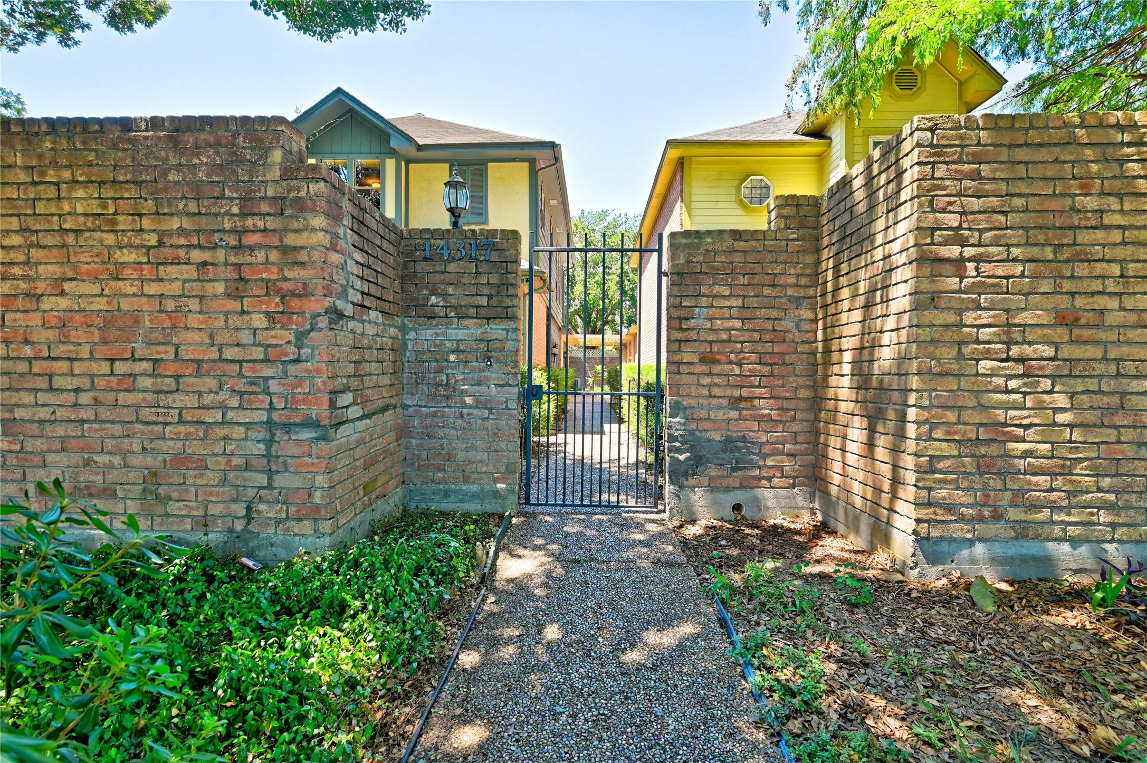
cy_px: 382
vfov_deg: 73.7
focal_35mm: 16
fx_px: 509
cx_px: 574
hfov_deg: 96.8
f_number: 8
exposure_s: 1/100
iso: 400
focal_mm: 16
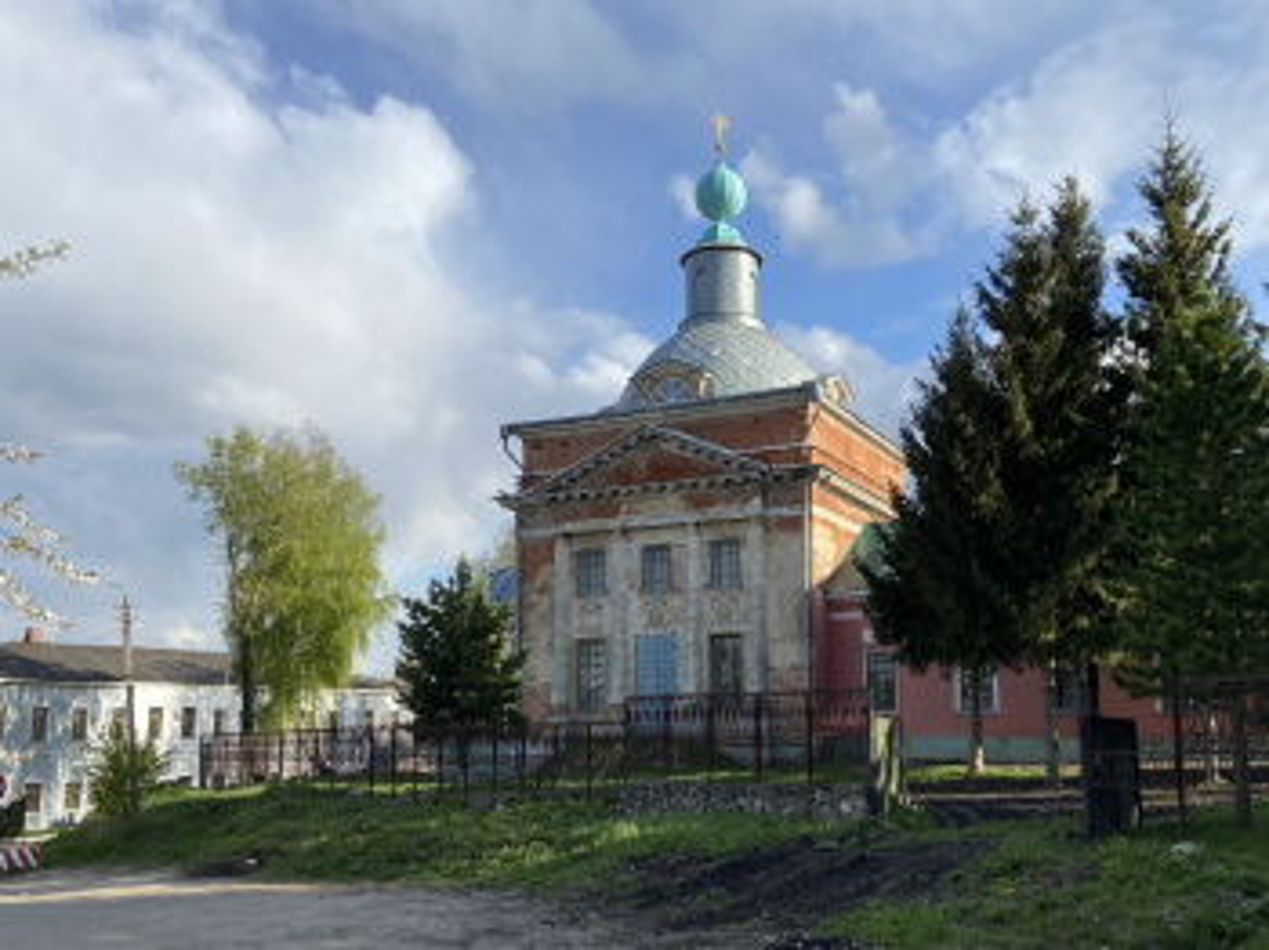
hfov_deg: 67.3
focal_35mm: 26
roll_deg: -2.3
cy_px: 475
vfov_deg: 53.0
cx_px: 634
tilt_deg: +7.6
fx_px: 952
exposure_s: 1/1838
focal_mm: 4.25
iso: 32
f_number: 1.8
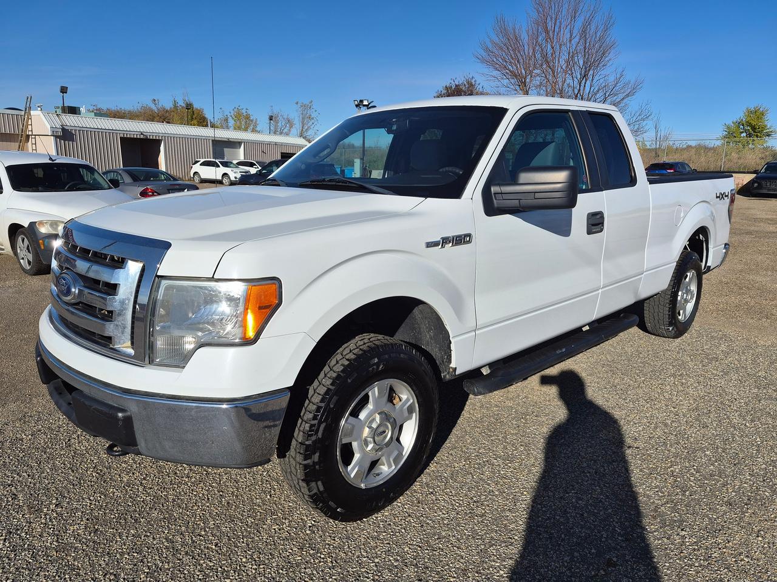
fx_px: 516
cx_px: 388
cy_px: 291
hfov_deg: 73.9
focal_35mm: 23
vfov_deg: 58.9
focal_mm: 5.4
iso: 64
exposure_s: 1/7696
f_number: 1.8
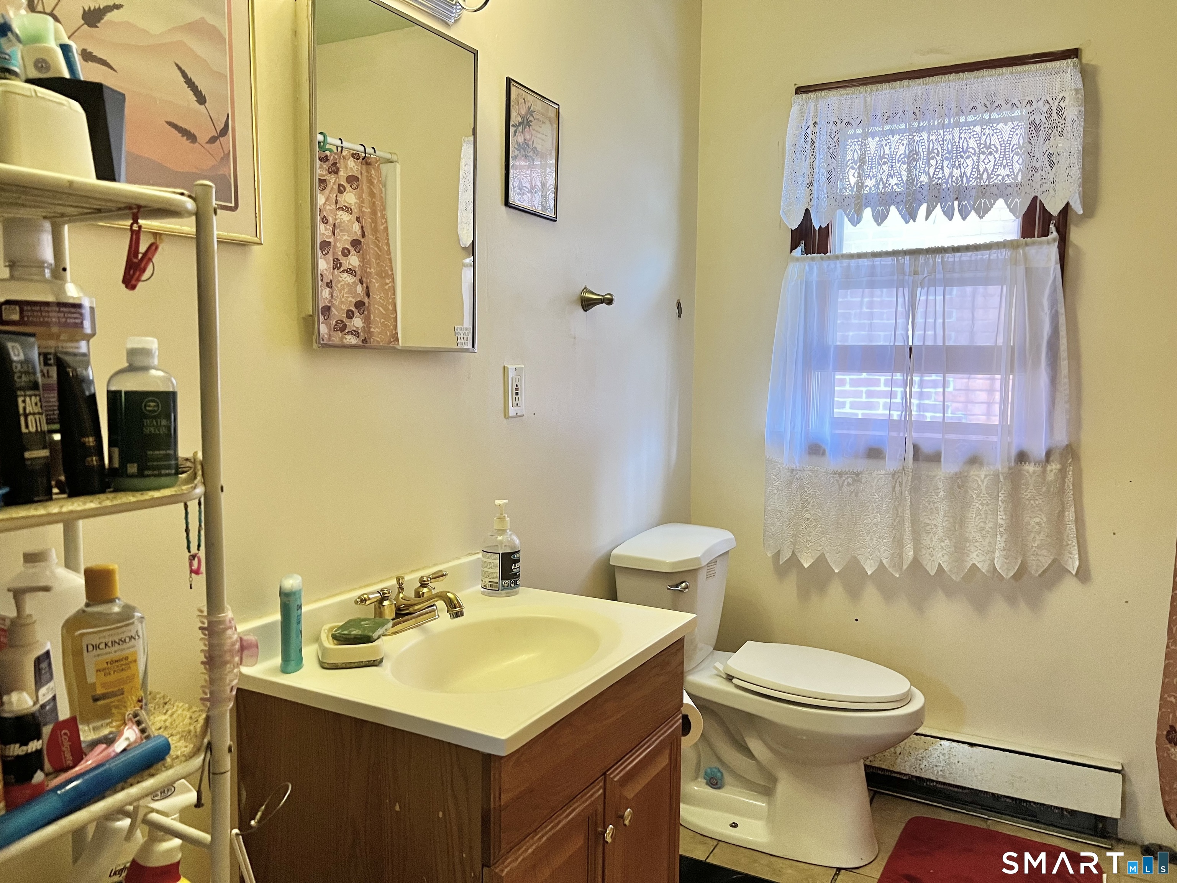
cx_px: 588
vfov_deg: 53.1
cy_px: 442
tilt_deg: -6.1
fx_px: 884
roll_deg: +0.1
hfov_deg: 67.3
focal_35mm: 26
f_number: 1.5
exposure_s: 1/60
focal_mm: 5.7
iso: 250
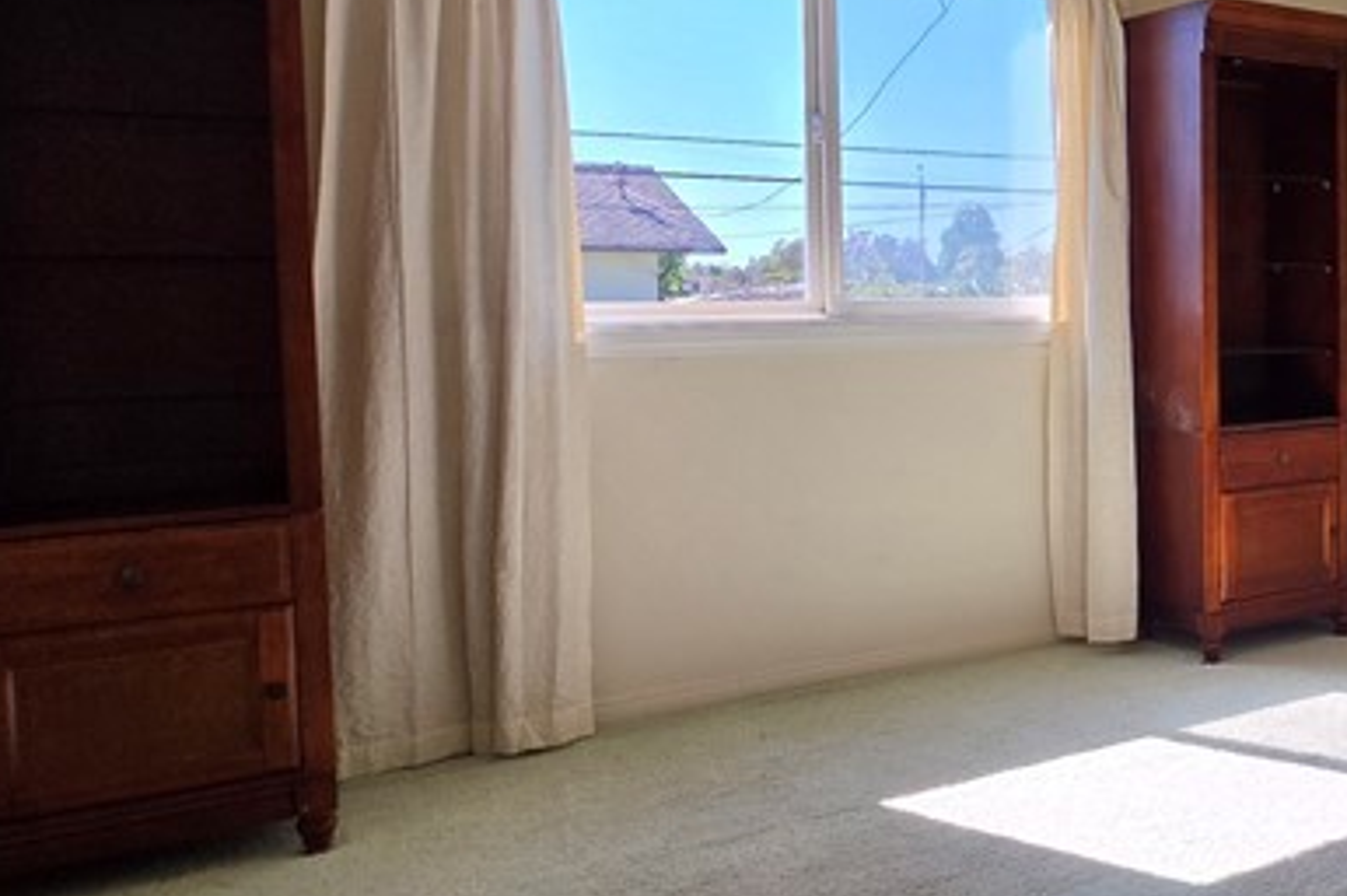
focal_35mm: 36
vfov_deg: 36.6
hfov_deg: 42.4
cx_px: 1466
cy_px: 336
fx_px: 1346
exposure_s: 1/521
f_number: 1.9
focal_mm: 2.2
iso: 32
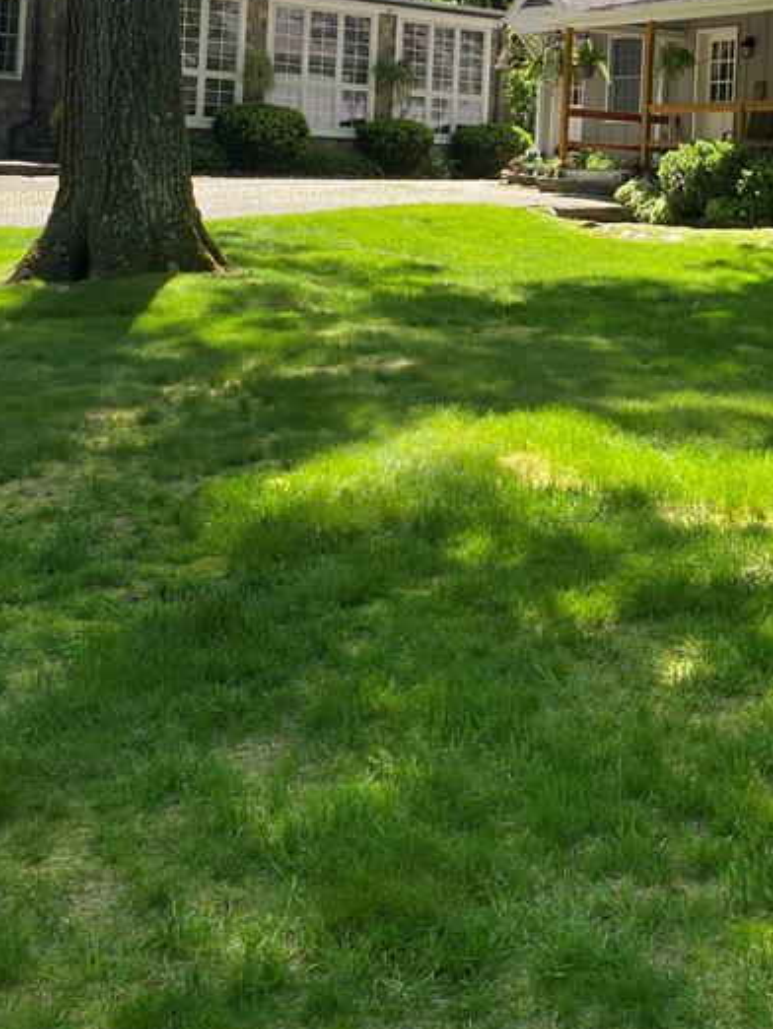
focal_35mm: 51
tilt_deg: -0.1
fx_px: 1517
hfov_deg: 28.3
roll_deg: -1.5
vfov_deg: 35.8
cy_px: 160
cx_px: 558
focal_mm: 4.25
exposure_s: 1/604
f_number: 1.8
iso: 32
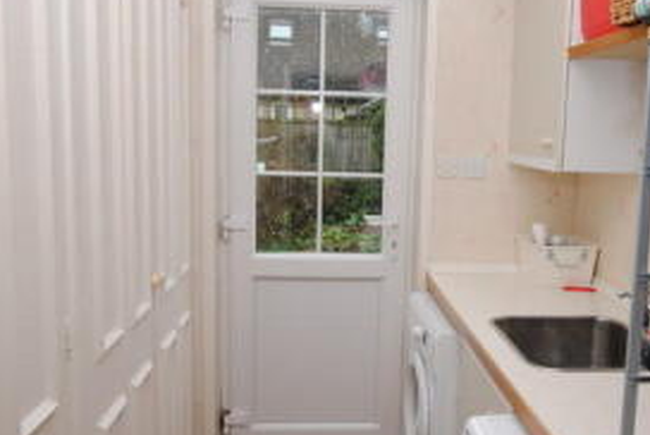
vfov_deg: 37.0
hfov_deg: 52.9
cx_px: 376
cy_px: 221
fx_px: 651
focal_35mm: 36
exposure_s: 1/60
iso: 200
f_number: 4
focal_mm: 10
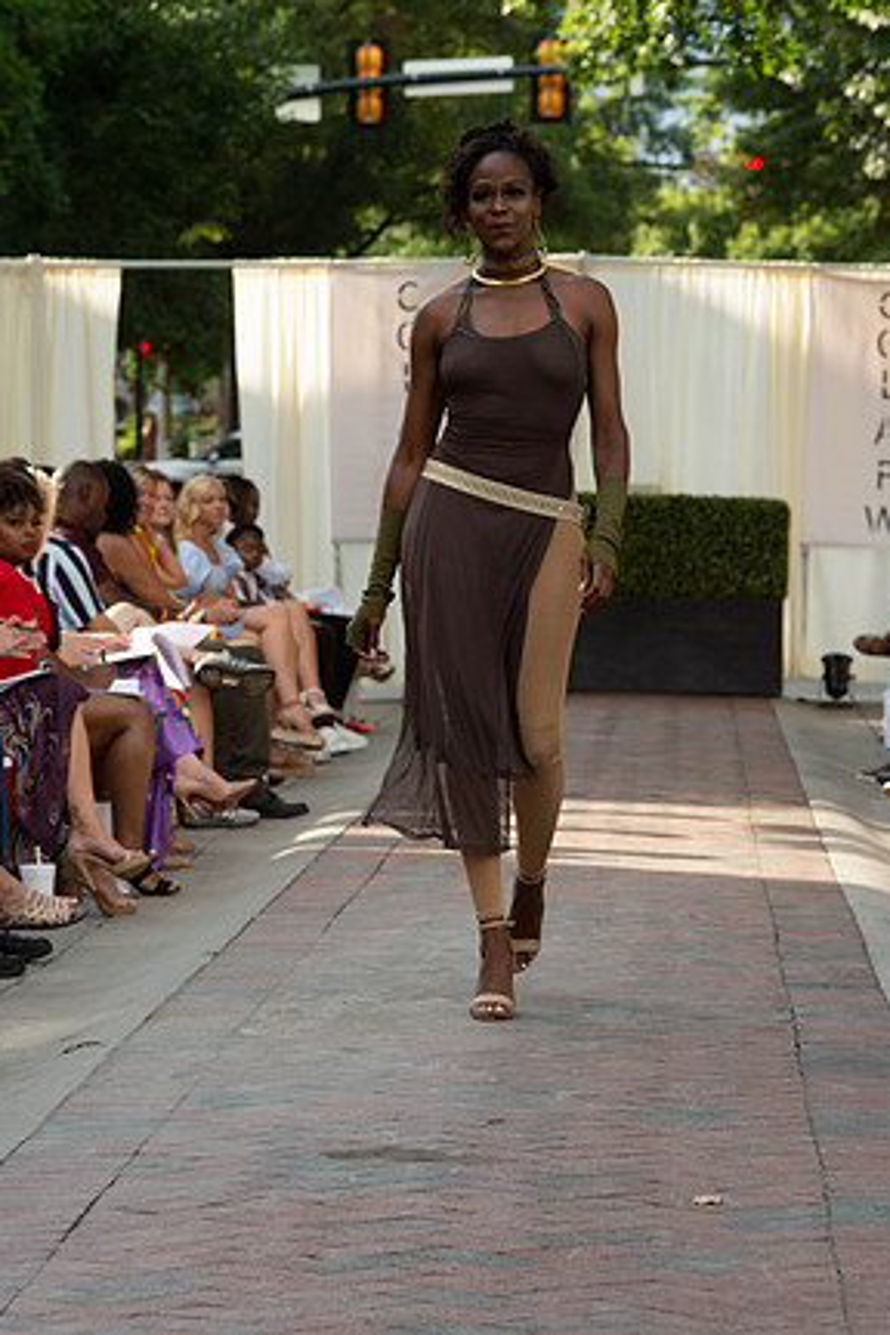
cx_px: 459
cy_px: 643
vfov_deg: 13.2
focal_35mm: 156
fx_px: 5785
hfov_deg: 8.8
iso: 400
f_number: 10
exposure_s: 1/160
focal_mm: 150
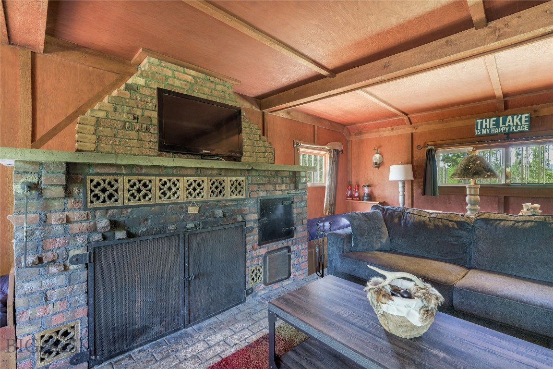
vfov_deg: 73.7
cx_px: 276
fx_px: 246
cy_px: 184
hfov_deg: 96.7
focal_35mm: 16
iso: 400
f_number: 8
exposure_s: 30
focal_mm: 16
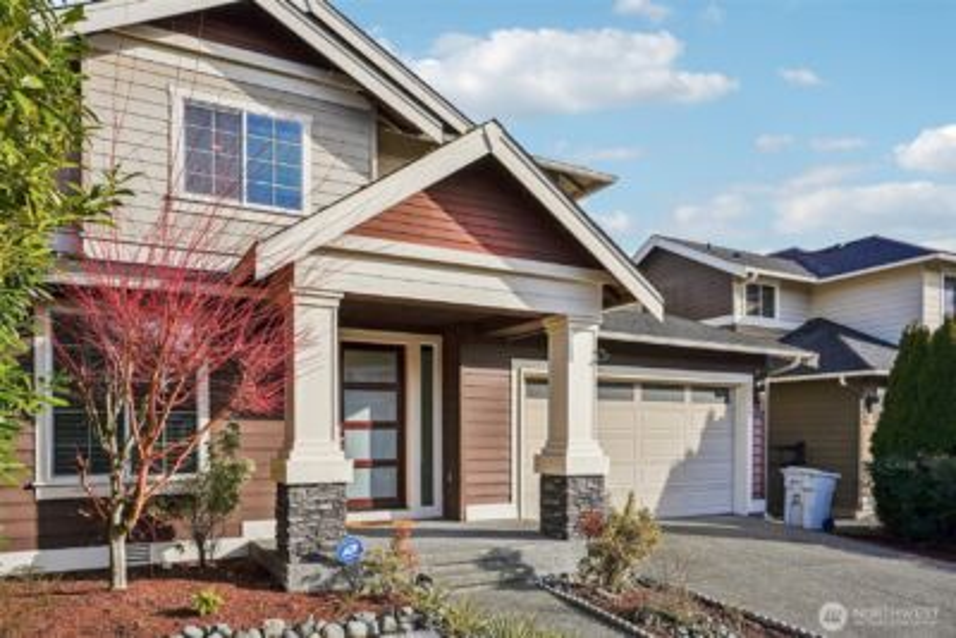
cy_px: 319
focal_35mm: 23
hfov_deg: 76.1
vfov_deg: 55.1
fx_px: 611
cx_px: 478
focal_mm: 23
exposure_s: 1/200
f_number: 8
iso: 100
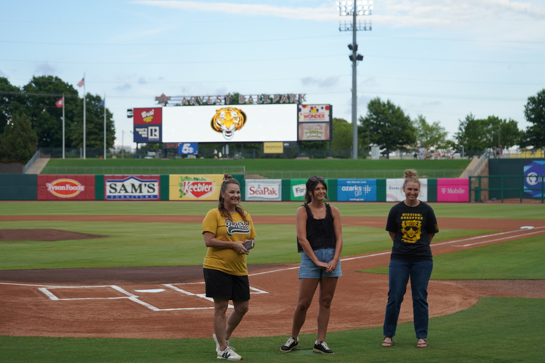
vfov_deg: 20.6
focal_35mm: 66
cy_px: 182
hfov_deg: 30.5
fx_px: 999
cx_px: 272
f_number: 5.6
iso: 100
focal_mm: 66
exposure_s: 1/160
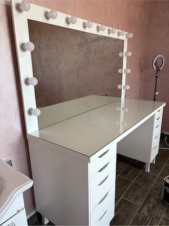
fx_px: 169
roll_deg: +0.9
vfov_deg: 67.3
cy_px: 113
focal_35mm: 26
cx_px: 84
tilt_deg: -16.1
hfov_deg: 53.1
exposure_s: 1/122
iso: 64
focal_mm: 5.96
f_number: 1.6
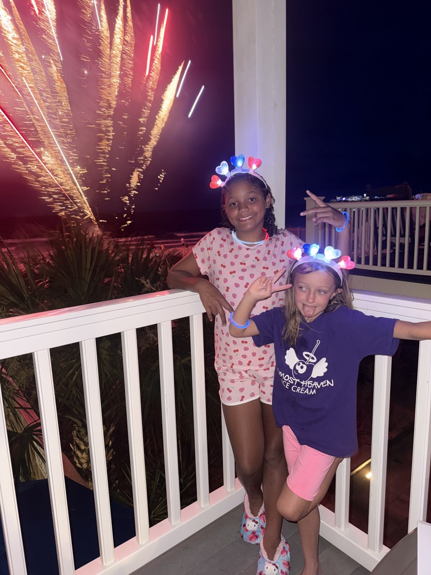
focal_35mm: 24
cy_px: 288
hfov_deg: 56.8
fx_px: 398
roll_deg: +1.9
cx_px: 216
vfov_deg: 71.6
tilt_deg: -10.3
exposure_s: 1/4
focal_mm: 6.76
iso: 100
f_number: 1.78
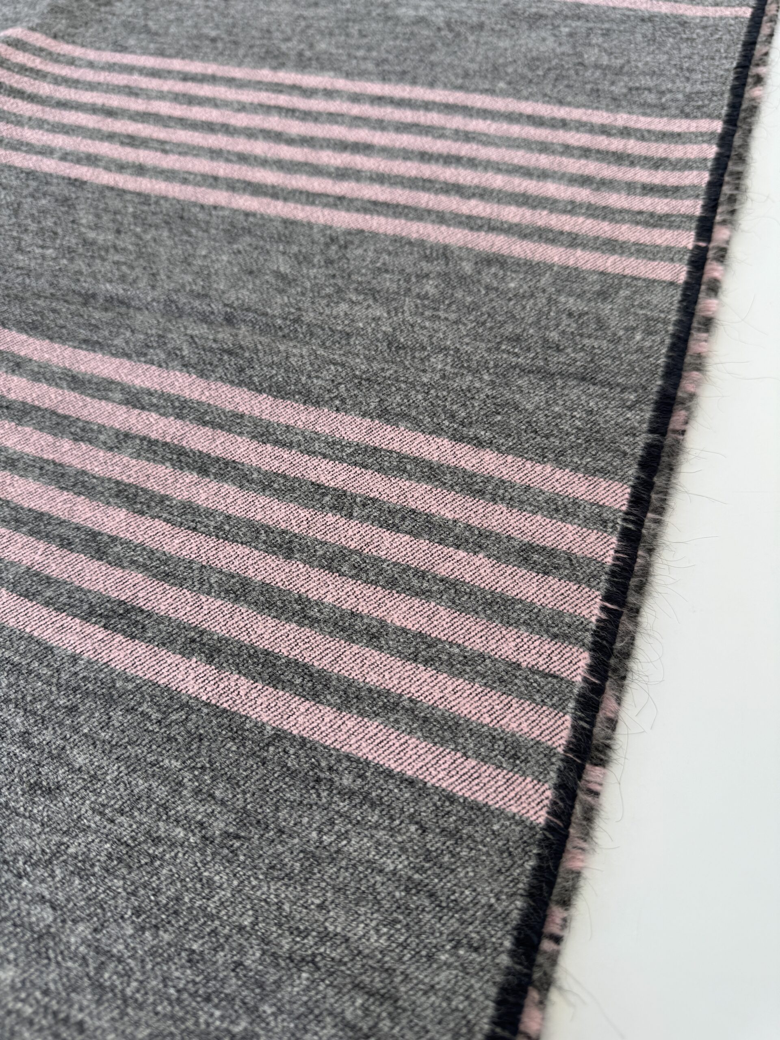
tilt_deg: -57.3
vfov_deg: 71.6
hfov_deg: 56.8
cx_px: 390
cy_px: 520
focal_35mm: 24
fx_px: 721
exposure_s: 1/121
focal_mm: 6.76
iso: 100
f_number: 1.78
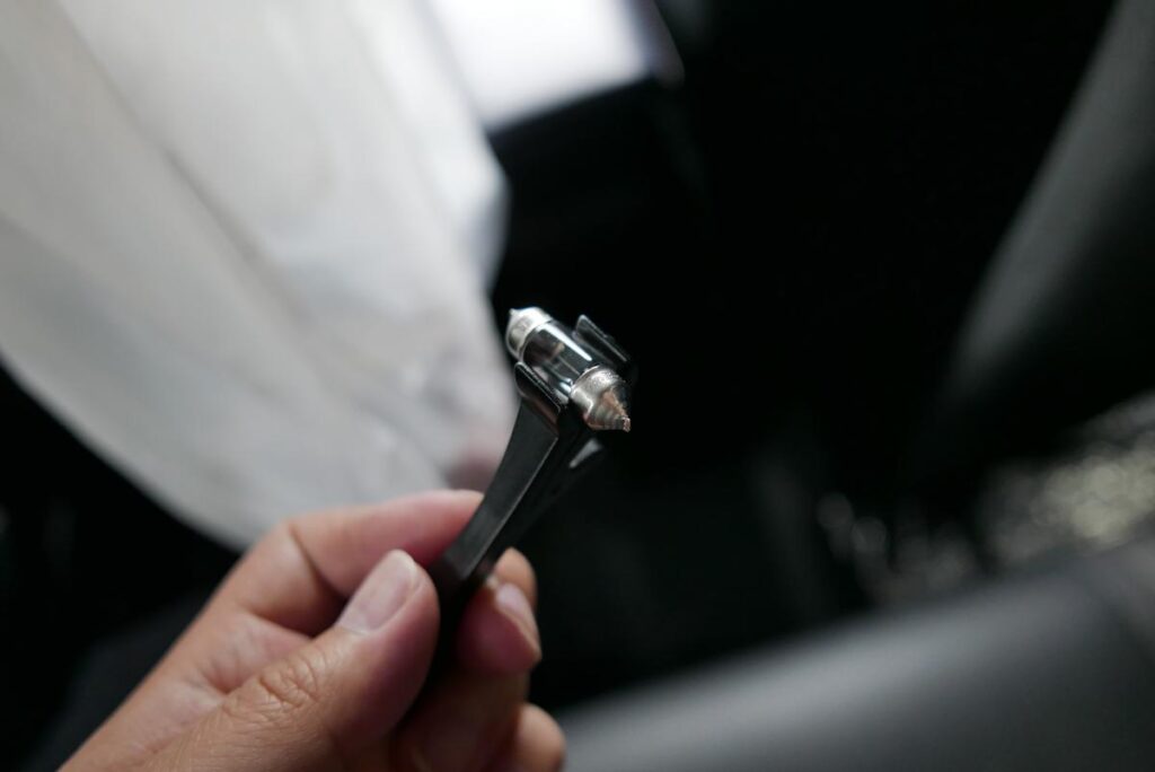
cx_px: 578
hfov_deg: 73.7
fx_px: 770
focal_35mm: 24
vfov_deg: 53.2
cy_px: 386
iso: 250
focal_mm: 10.9
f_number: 1.7
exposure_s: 1/60
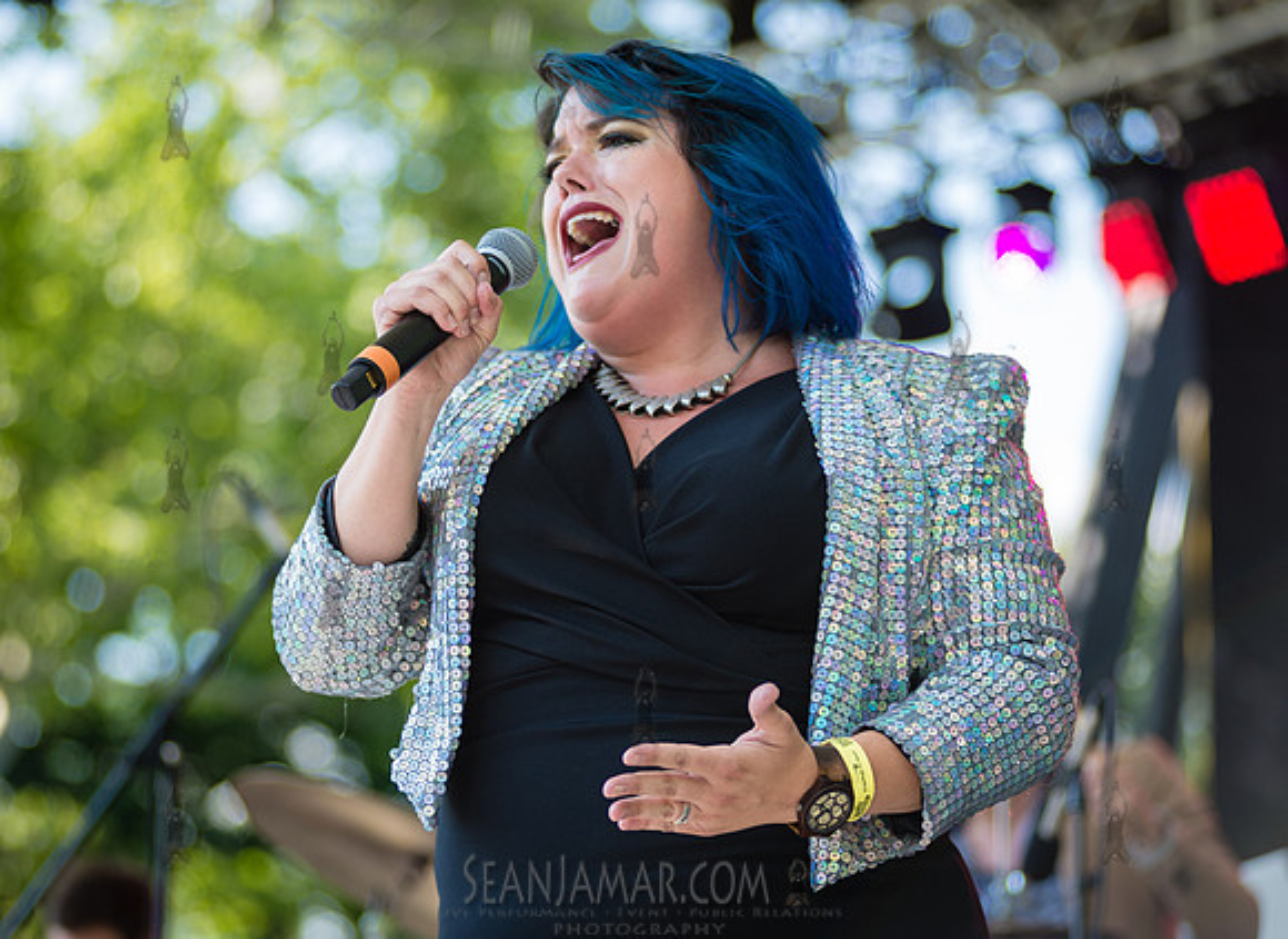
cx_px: 582
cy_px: 471
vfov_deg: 12.2
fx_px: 4393
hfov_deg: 16.7
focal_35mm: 119
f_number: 2.8
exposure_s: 1/640
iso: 200
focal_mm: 112
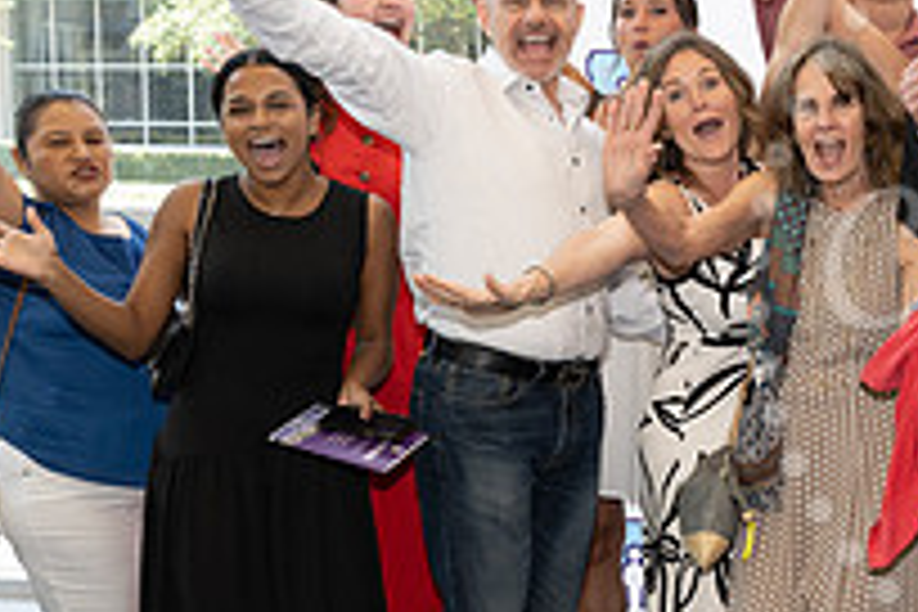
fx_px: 2065
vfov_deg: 16.9
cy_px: 281
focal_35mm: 81
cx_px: 1174
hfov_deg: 22.5
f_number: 5.6
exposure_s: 1/200
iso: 800
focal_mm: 28.5
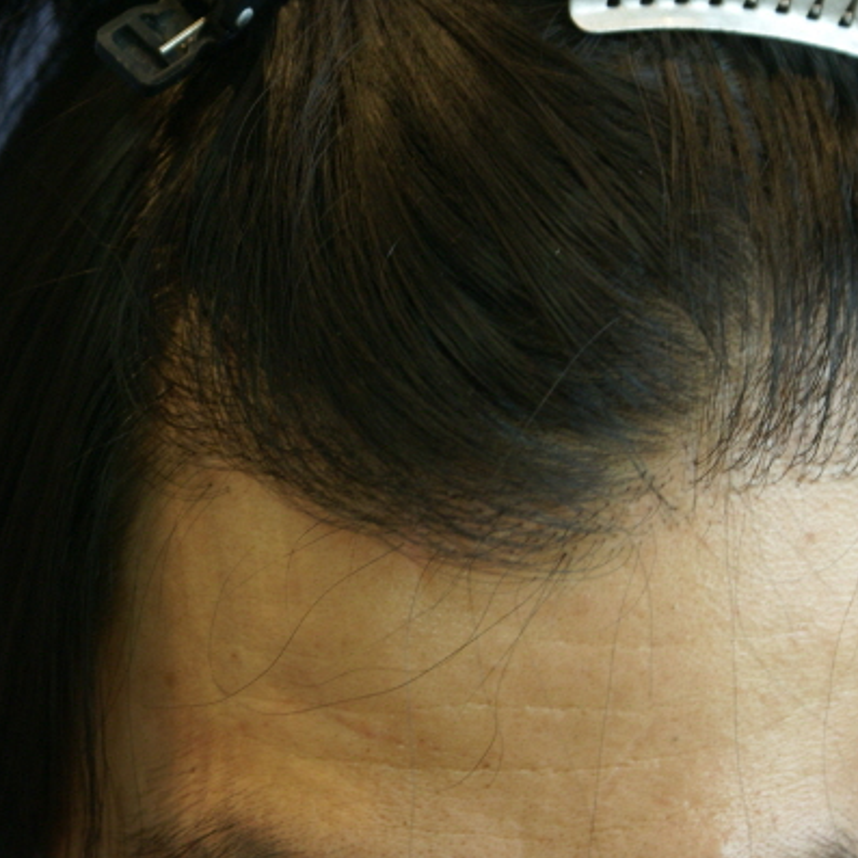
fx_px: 3786
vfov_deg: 12.9
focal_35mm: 135
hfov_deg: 12.9
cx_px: 514
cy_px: 428
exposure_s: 1/20
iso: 400
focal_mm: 70
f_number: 5.6
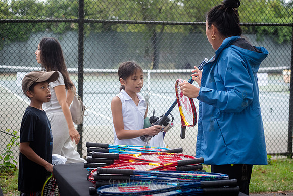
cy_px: 98
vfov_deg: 17.1
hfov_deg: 25.4
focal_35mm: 80
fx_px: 651
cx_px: 146
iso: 1250
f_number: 5
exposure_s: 1/400
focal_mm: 80
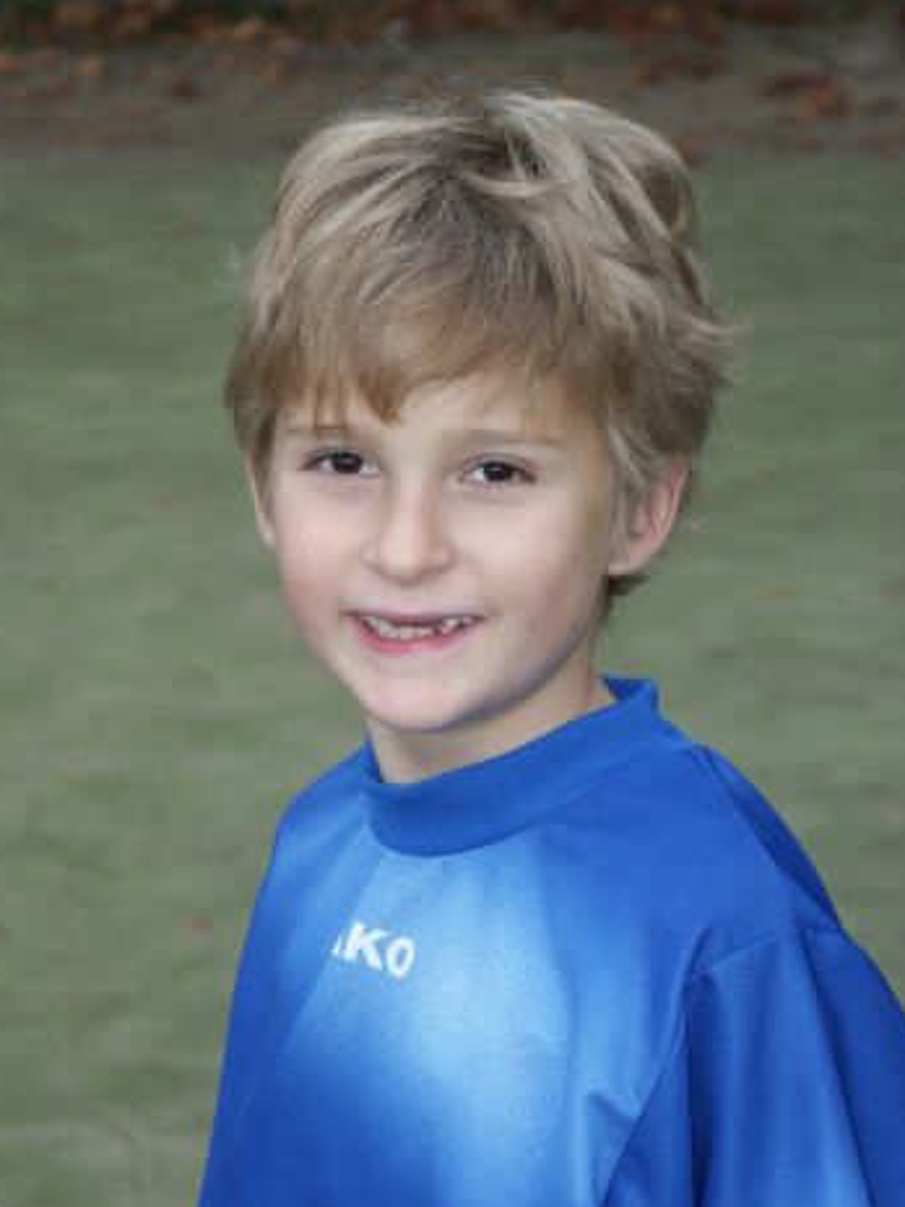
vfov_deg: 14.2
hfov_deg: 10.7
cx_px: 400
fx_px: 4845
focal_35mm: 139
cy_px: 644
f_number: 3.5
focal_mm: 29.9
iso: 200
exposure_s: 1/250
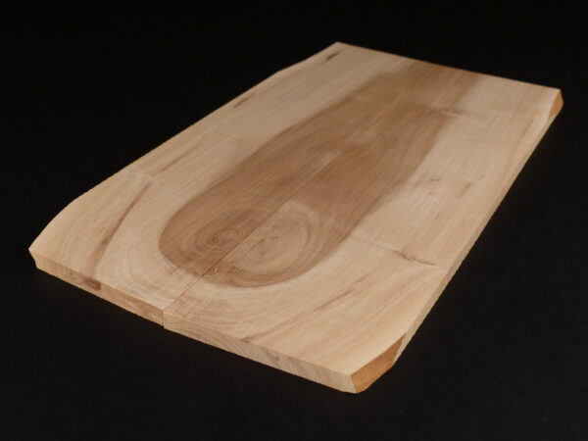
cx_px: 294
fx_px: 798
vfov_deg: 30.9
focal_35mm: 47
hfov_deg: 40.4
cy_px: 220
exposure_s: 1/40
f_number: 3.5
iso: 200
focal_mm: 8.4
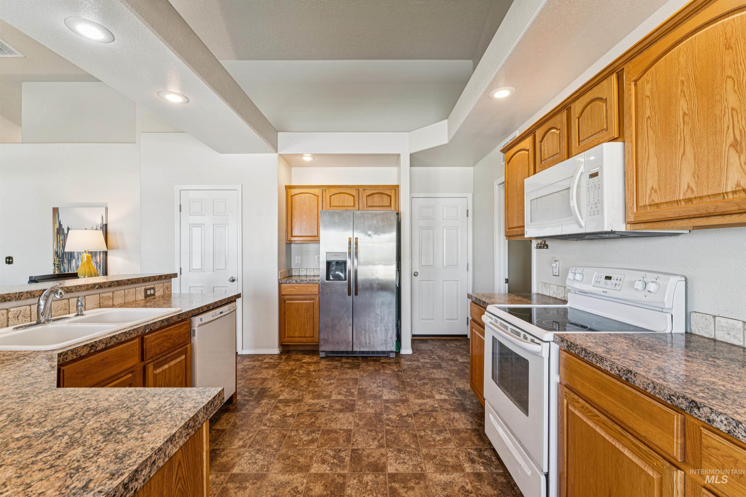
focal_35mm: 15
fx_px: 319
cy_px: 248
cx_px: 373
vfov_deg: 75.9
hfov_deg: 98.9
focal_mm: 15.4
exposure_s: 1/6
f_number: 13
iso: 400
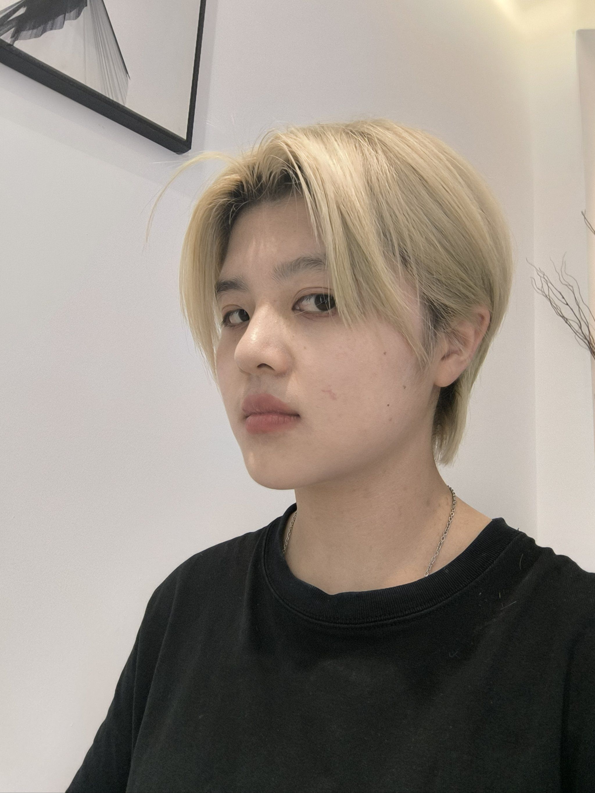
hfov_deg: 56.8
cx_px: 298
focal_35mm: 24
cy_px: 396
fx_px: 550
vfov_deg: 71.6
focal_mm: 3.26
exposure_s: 1/100
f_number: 2.45
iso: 100
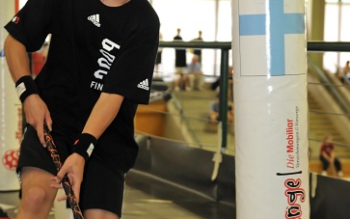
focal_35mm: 106
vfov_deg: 12.3
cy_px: 155
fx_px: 1011
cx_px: 167
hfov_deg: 19.6
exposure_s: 1/125
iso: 800
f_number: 2.8
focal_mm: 42
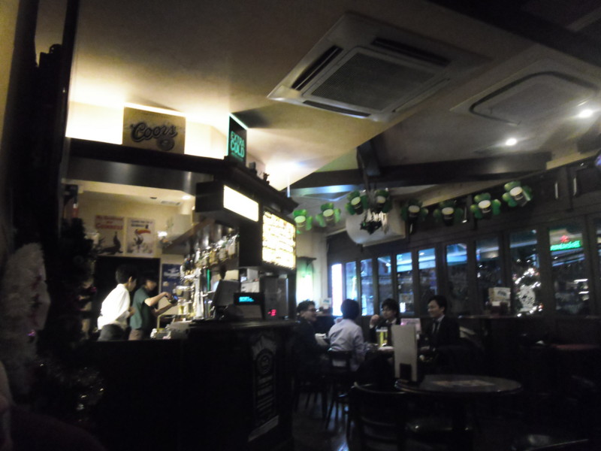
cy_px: 226
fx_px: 469
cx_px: 300
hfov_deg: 65.3
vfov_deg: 51.4
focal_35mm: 27
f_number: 3.2
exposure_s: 1/15
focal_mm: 4.9
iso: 800
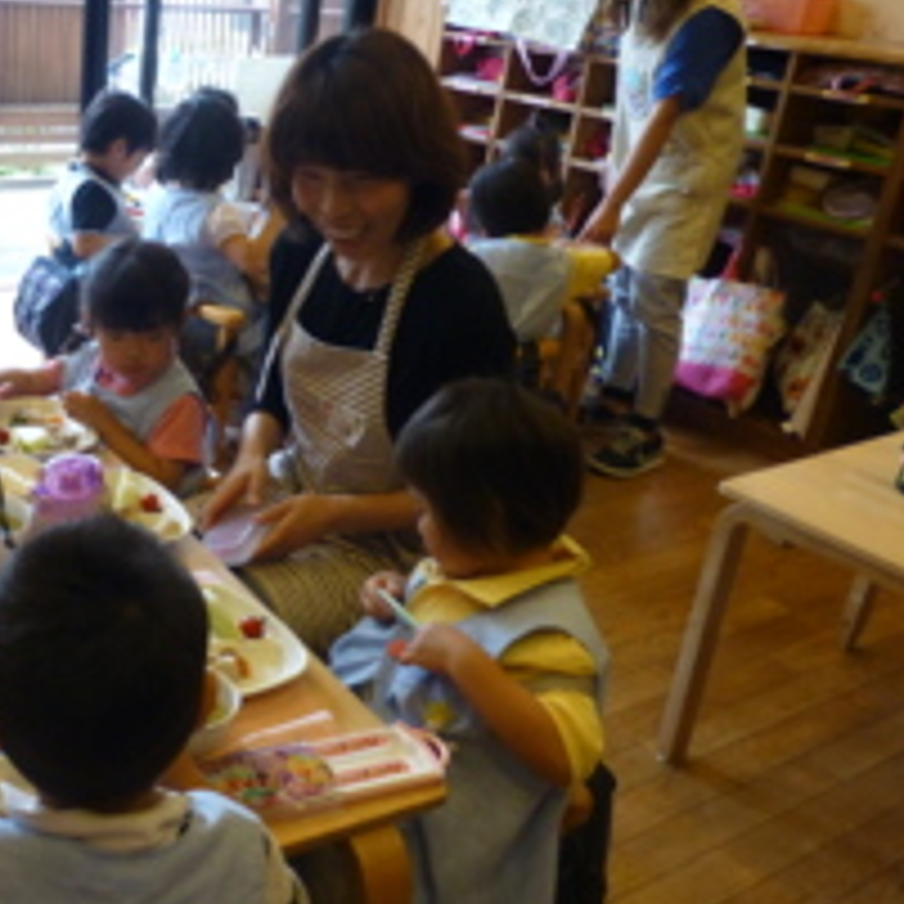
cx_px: 148
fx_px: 1093
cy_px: 405
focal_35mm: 37
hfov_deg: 42.4
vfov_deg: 44.9
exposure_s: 1/60
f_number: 3.3
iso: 320
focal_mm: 4.3
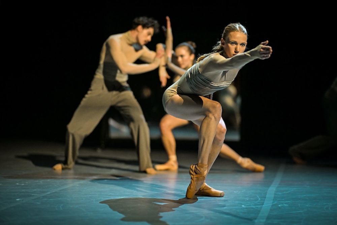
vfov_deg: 16.1
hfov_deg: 23.9
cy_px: 112
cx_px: 168
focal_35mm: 85
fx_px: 796
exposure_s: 1/320
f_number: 1.2
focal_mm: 85
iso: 1600
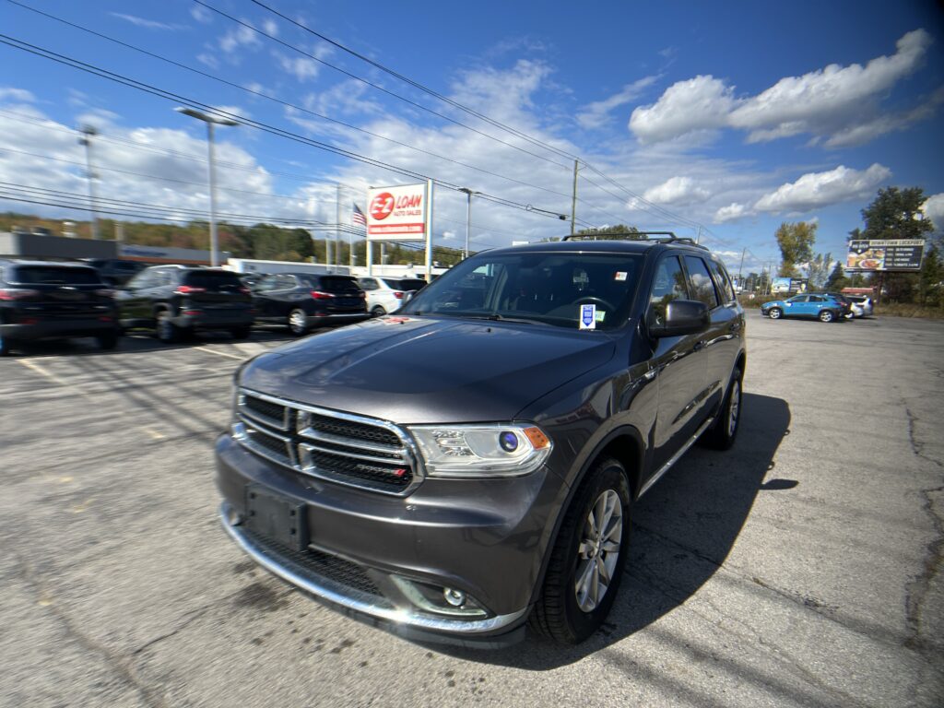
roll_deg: -2.3
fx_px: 709
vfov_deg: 53.1
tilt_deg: -8.4
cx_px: 472
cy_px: 354
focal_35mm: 26
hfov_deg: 67.3
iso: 50
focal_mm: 5.7
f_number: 1.5
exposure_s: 1/3257
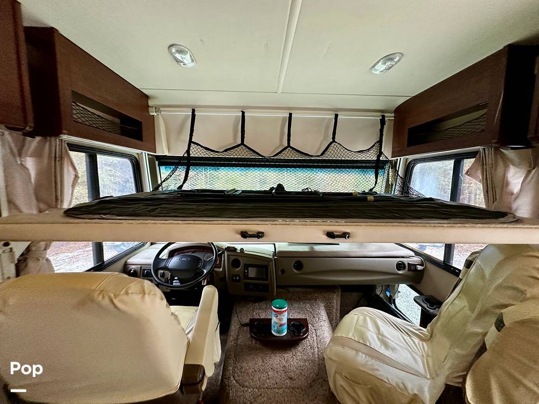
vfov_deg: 85.7
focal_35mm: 14
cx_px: 270
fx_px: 218
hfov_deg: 102.1
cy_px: 202
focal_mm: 2.22
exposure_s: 1/97
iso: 320
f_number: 2.2
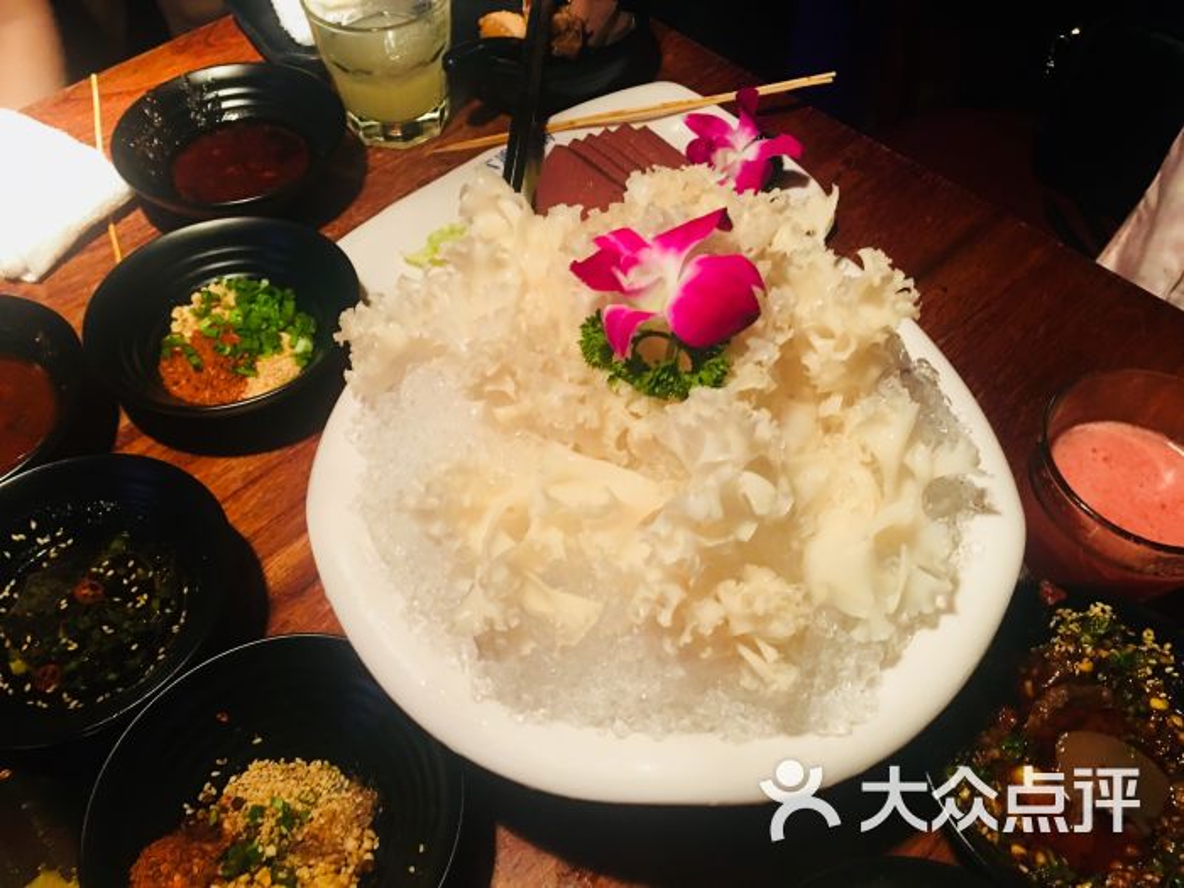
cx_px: 592
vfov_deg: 48.2
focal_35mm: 29
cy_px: 444
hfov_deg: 61.7
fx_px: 992
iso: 100
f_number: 2.2
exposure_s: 1/10
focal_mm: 4.15
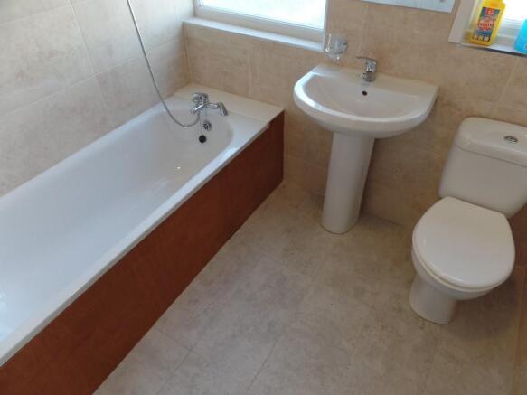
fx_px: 350
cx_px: 264
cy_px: 198
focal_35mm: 23
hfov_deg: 73.9
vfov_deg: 58.9
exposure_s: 1/30
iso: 120
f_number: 2.8
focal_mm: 4.1
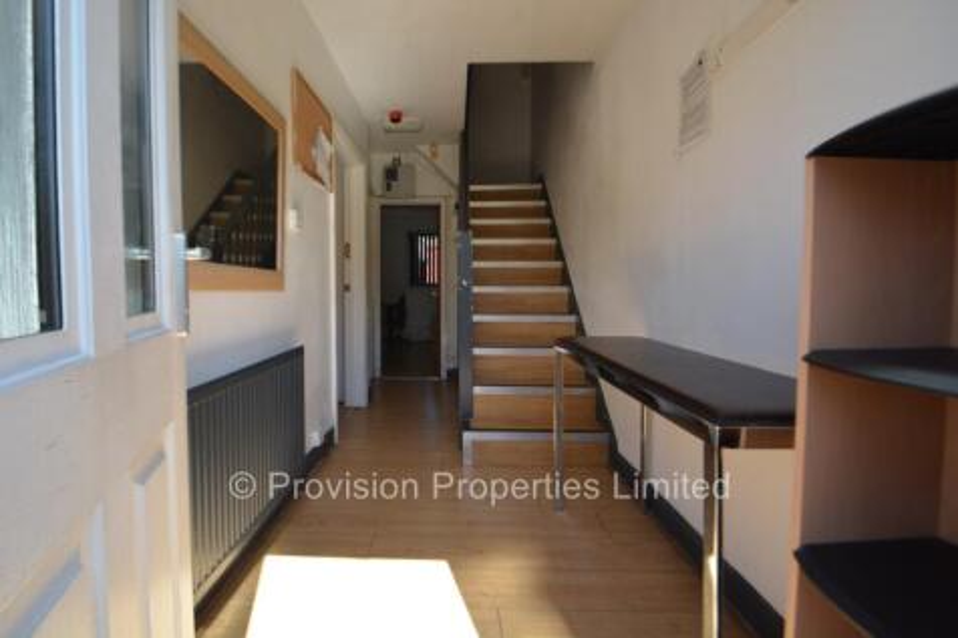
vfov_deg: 77.3
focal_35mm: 15
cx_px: 479
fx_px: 399
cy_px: 319
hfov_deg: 100.4
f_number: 5.6
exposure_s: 1/125
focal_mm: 10
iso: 220
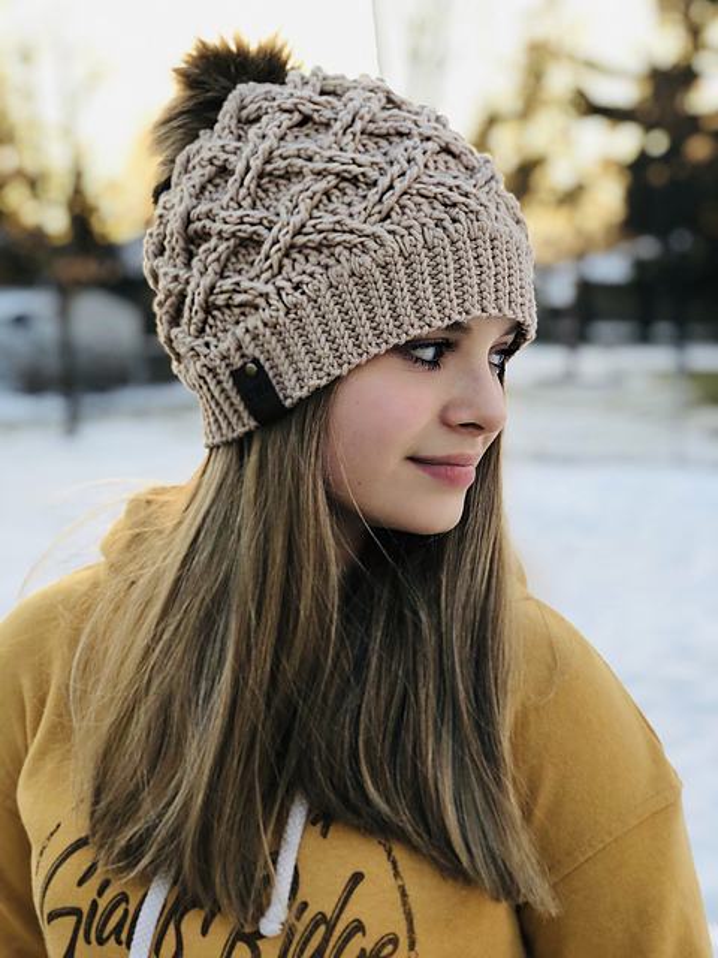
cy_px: 479
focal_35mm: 52
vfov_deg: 36.8
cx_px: 359
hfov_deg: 28.0
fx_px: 1438
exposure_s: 1/120
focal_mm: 6
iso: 25
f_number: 2.4
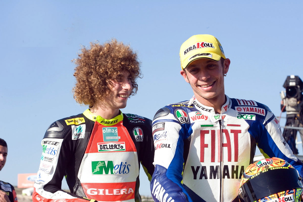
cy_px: 101
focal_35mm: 120
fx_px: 1010
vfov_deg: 11.4
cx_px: 152
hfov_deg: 17.1
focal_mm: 120
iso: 1250
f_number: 13
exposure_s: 1/500
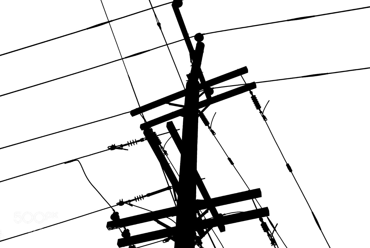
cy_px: 124
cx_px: 185
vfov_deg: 22.7
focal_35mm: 60
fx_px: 617
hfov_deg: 33.4
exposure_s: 1/800
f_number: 3.3
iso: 1600
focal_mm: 40
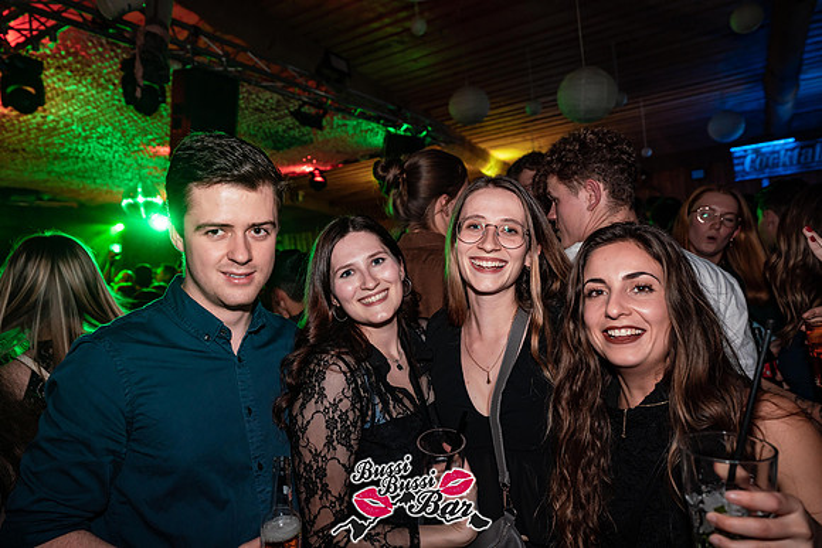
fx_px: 571
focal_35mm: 25
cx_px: 411
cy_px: 274
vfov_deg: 51.3
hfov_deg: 71.5
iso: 1600
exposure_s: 1/60
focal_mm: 25
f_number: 4
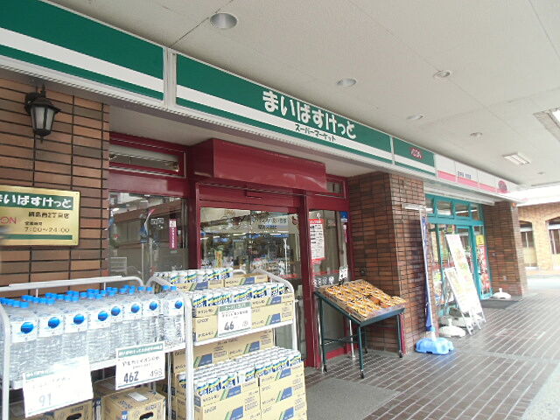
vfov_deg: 56.8
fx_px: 388
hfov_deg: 71.6
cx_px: 280
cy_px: 210
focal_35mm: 24
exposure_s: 1/80
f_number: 3
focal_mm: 4.24
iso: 100
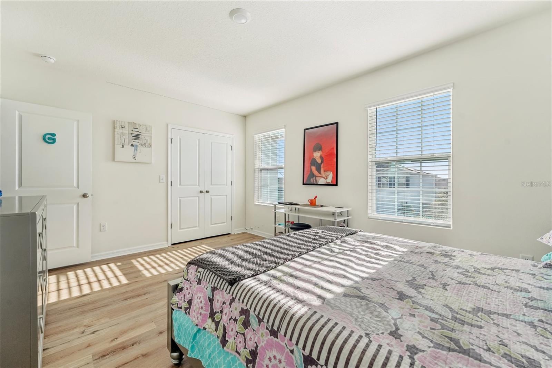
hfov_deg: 104.3
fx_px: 215
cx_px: 276
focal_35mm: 14
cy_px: 184
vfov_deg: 81.2
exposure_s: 1/200
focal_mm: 14
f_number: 8
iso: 400
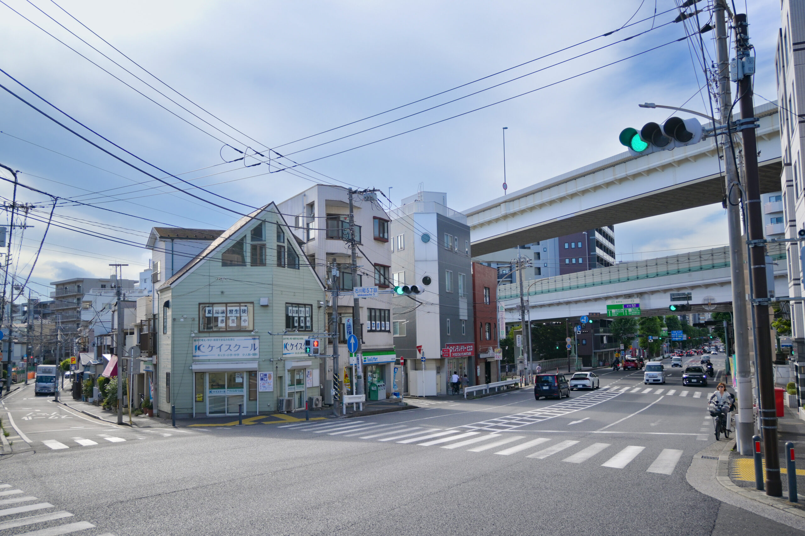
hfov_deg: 56.1
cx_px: 402
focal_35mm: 34
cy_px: 268
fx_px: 755
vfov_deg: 39.2
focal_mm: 22.5
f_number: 4
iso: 100
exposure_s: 1/500
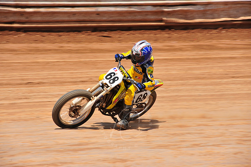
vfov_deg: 6.9
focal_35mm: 200
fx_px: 1394
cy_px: 84
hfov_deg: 10.3
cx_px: 126
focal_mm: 200
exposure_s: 1/400
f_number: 10
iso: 200
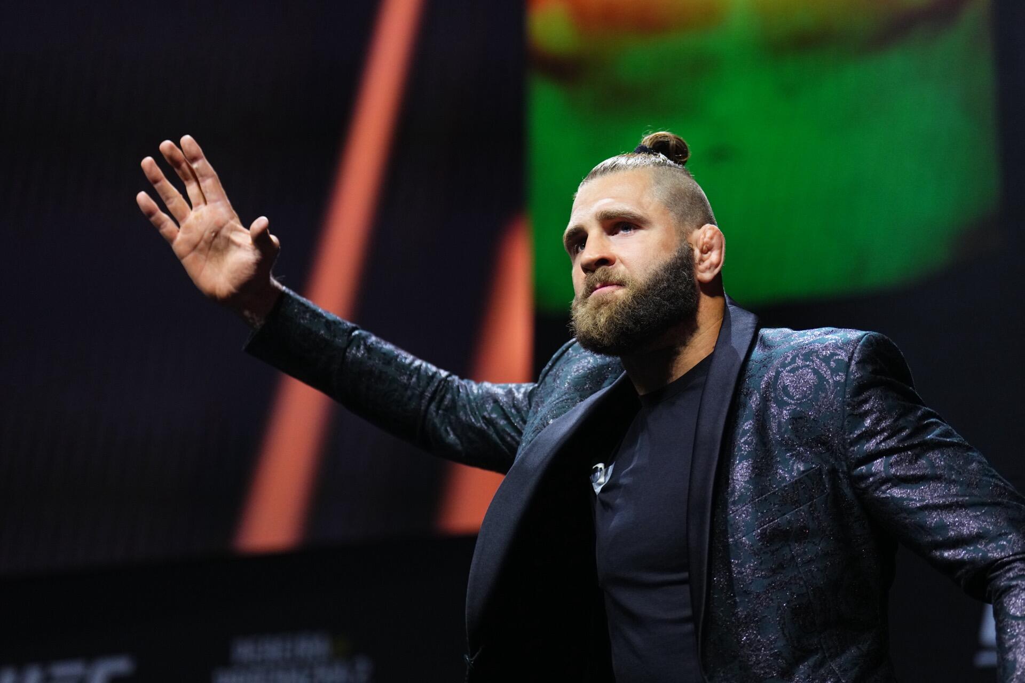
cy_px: 342
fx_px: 3018
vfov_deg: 12.9
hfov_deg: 19.3
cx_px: 512
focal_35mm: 106
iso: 2500
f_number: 2.8
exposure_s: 1/640
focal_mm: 106
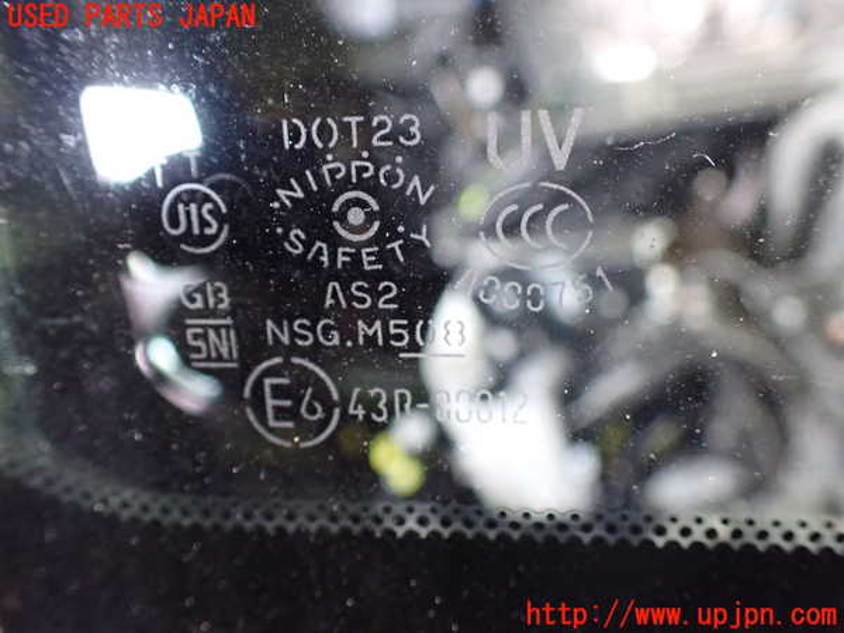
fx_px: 731
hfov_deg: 60.0
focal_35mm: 30
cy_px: 316
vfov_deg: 46.8
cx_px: 422
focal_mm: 5.4
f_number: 2.3
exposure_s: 1/40
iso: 800
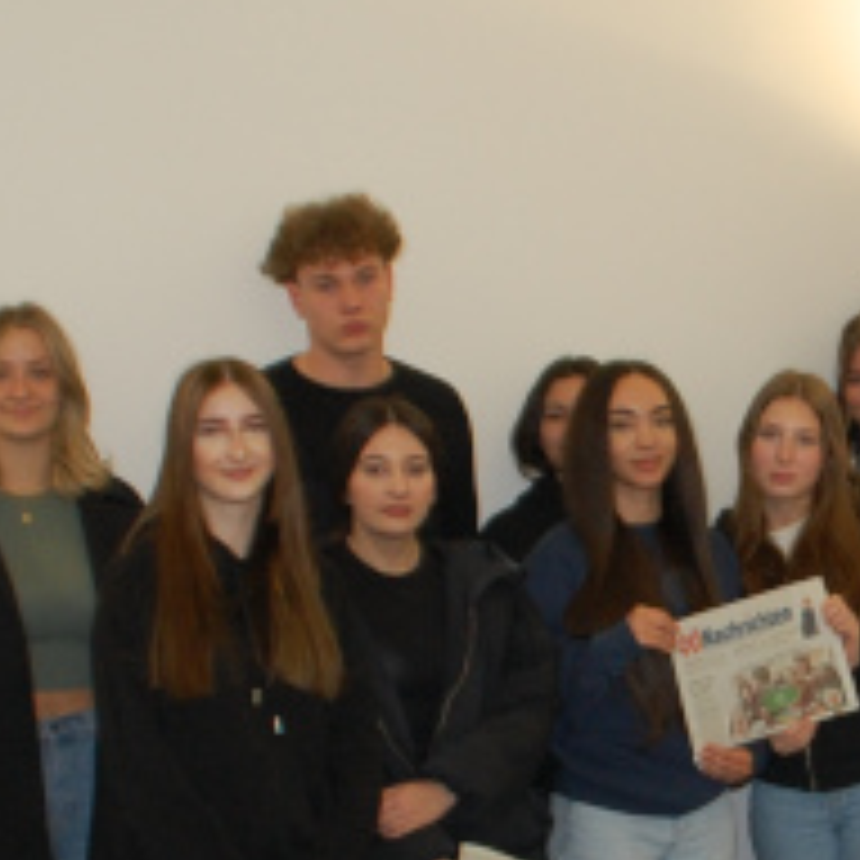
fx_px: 2698
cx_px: 815
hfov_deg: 17.8
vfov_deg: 18.0
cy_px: 635
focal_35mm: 96
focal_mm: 18
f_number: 3.5
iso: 400
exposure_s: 1/60
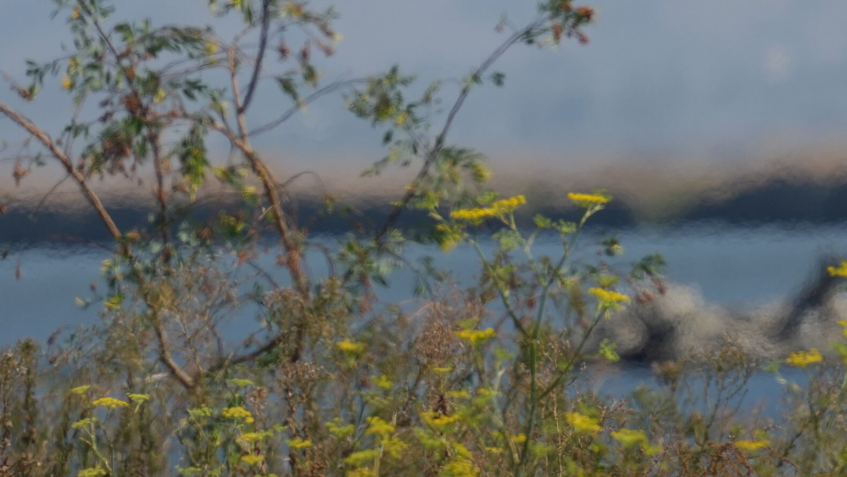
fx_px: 38431
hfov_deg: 1.3
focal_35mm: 1711
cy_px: -42
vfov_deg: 0.7
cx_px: 394
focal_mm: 600
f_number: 5.6
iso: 400
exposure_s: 1/2500
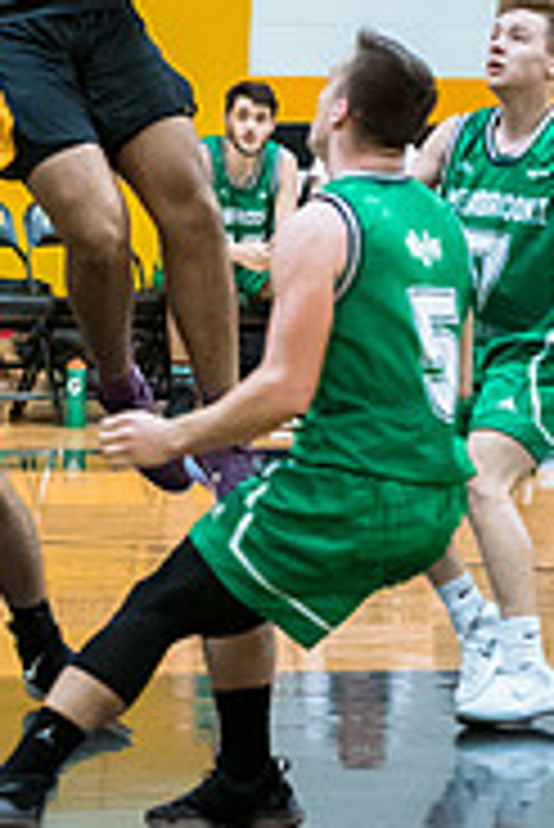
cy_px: 130
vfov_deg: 7.5
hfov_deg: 5.0
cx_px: -36
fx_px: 6336
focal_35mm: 275
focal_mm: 75
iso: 3200
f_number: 2.8
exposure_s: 1/400
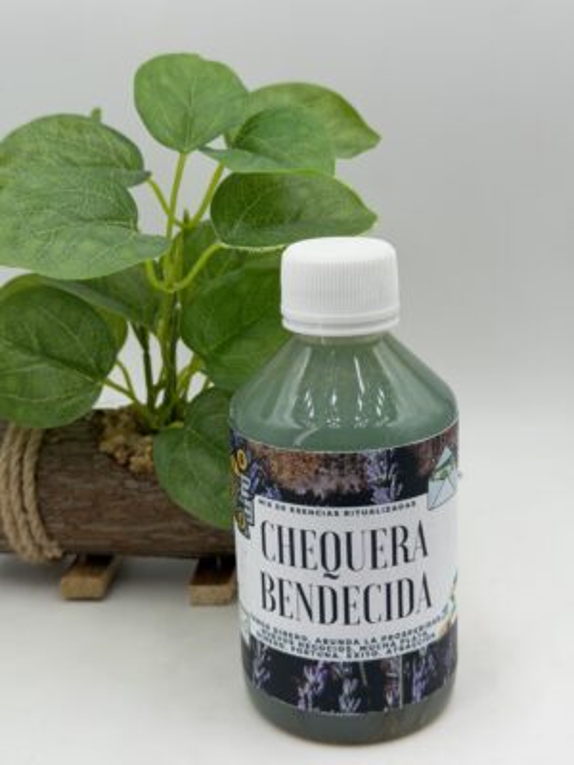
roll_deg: +0.4
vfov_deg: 39.7
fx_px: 1061
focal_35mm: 48
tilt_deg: -16.2
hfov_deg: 30.3
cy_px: 382
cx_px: 287
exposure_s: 1/2865
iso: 64
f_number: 1.78
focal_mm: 6.76
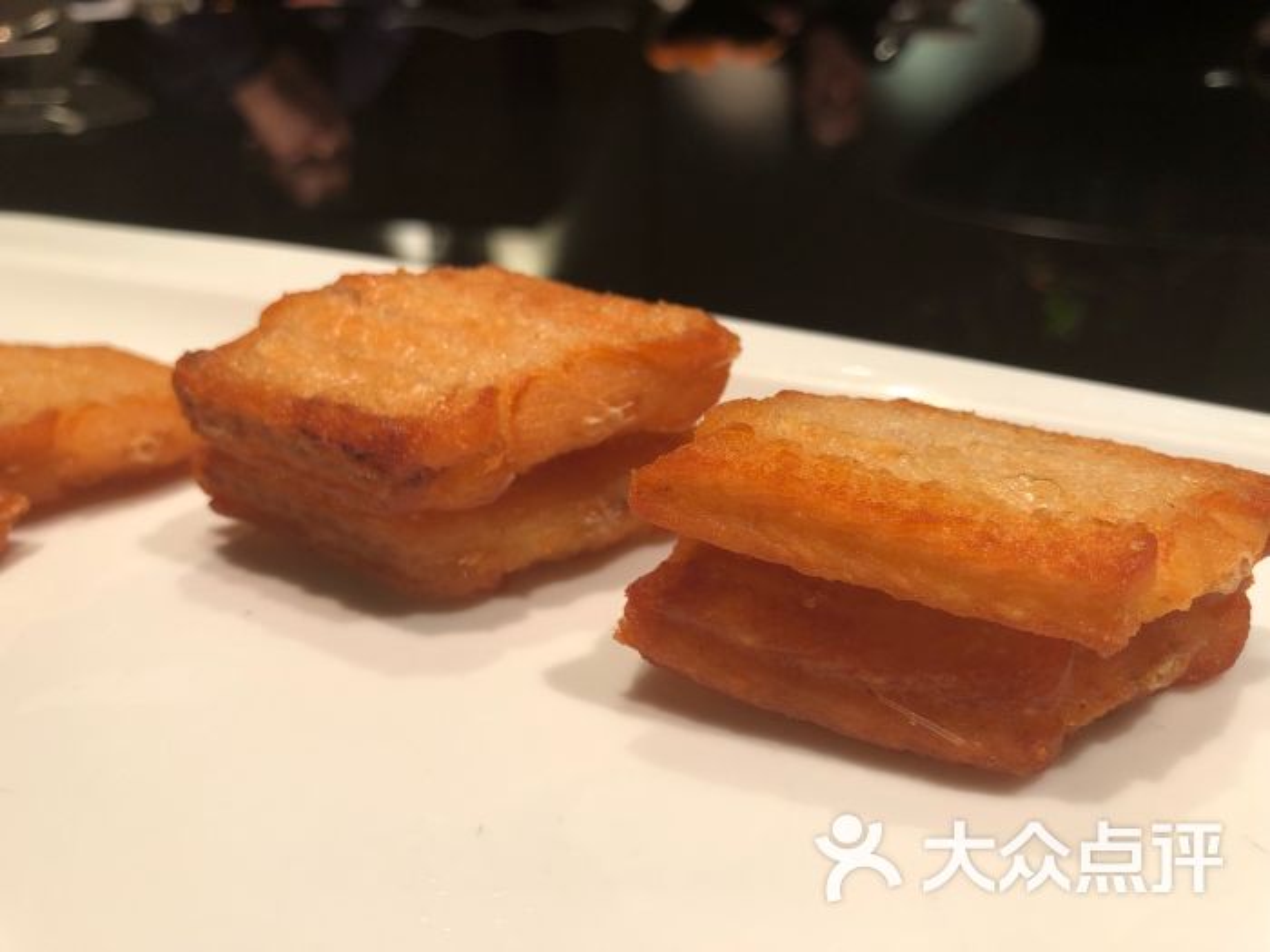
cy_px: 476
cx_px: 635
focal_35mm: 29
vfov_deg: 48.2
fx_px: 1064
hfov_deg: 61.7
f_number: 1.8
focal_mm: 3.99
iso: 40
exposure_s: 1/20
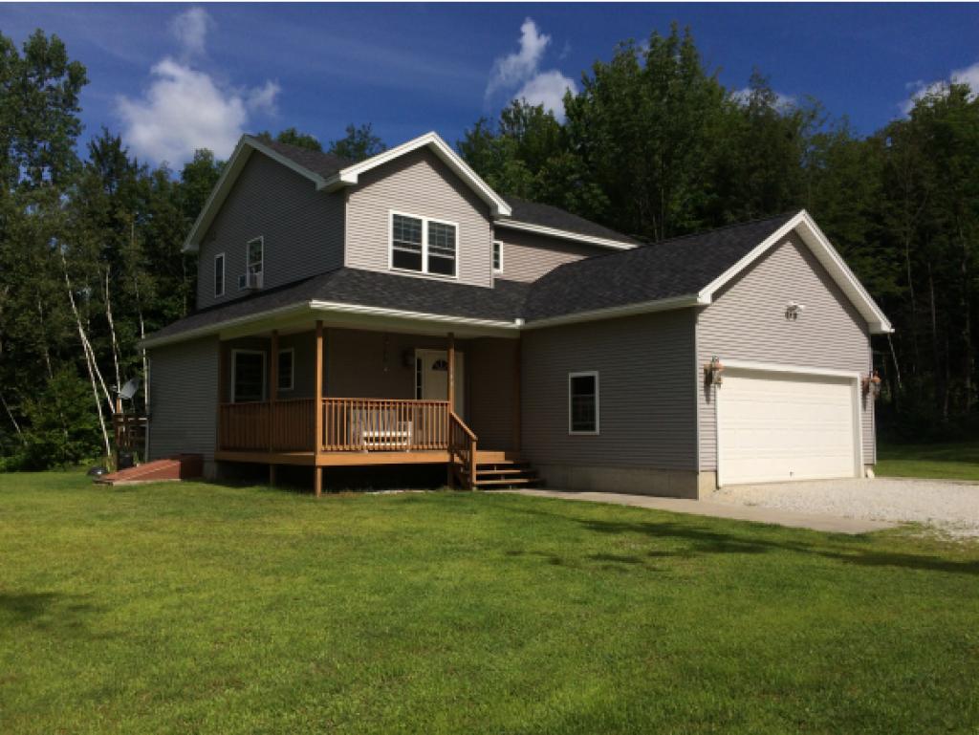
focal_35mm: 29
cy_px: 368
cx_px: 490
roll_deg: +0.6
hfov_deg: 61.6
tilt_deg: +4.2
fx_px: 821
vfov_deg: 48.3
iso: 32
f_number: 2.2
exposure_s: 1/5882
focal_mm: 4.15
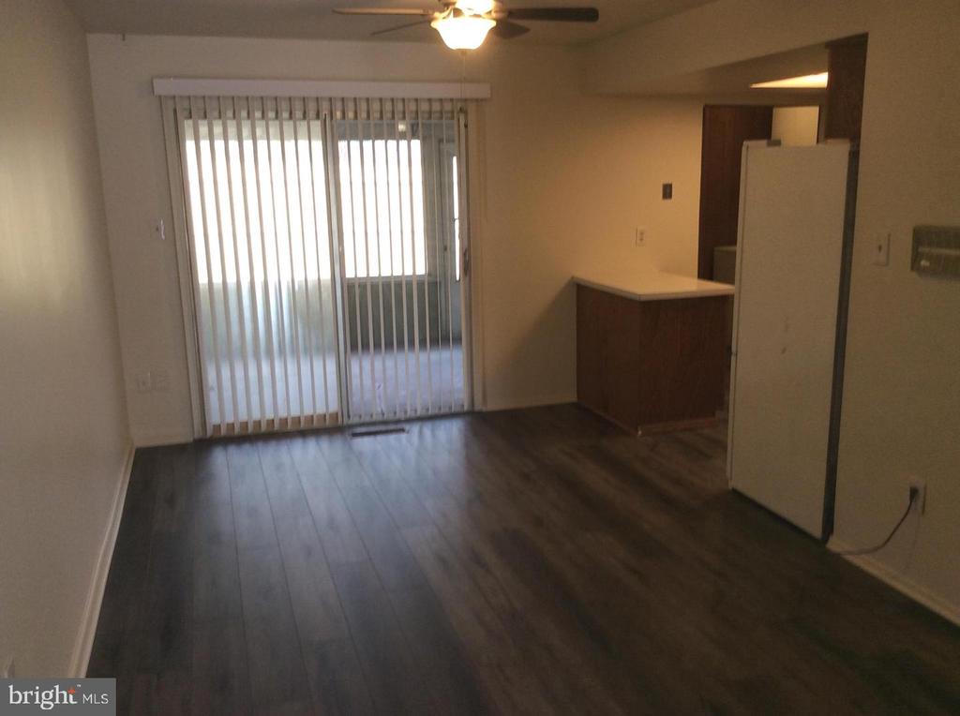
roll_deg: +1.8
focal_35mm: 32
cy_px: 358
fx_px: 886
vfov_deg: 44.0
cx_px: 480
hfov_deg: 56.9
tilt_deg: -10.3
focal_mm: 3.3
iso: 50
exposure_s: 1/24
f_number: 2.4
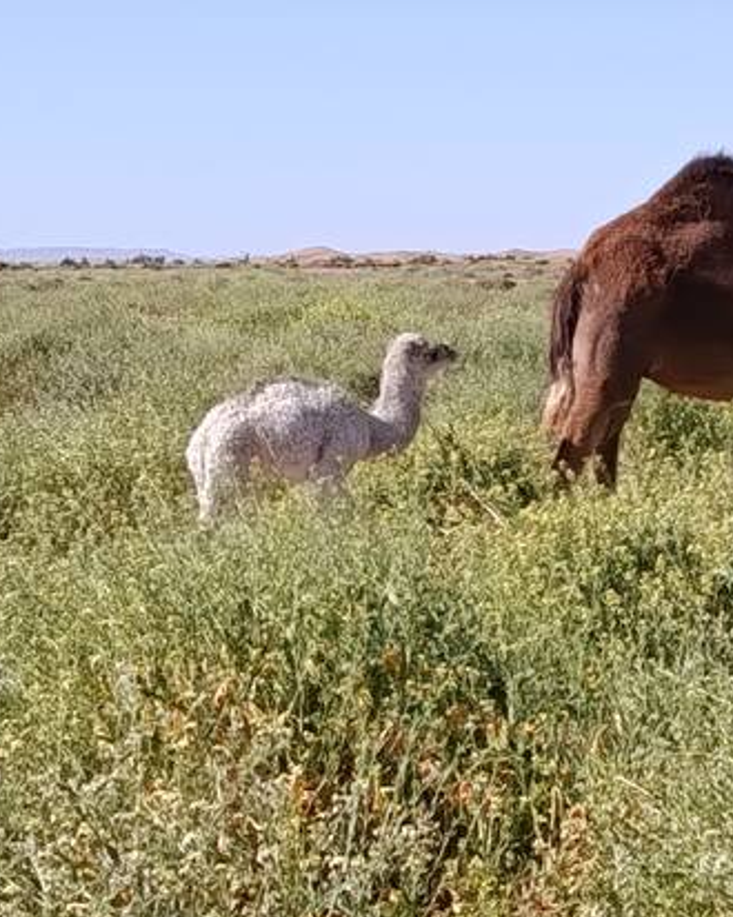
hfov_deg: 14.0
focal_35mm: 109
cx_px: 624
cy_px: 568
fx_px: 2958
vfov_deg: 17.6
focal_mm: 5.24
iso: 50
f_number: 1.7
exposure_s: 1/555
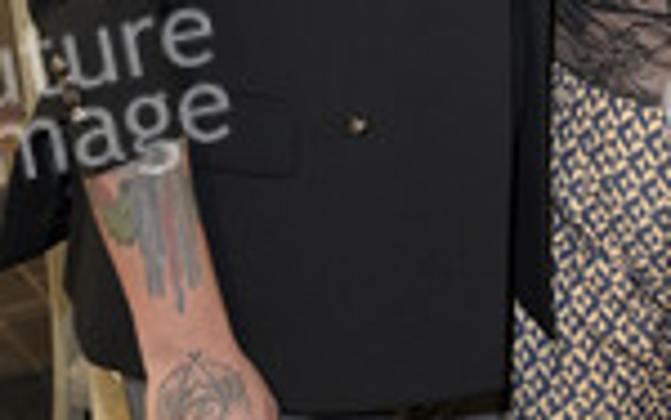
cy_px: -107
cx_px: 488
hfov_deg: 20.1
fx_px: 1885
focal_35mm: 103
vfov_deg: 12.4
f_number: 5.6
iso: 1000
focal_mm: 38
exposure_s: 1/80
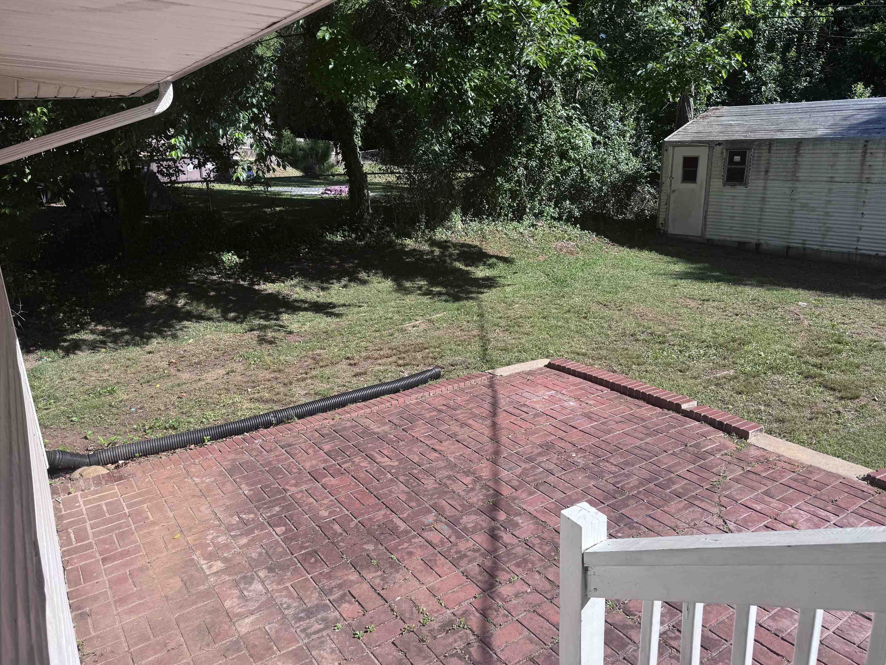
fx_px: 640
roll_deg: +2.7
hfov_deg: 69.4
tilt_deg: -16.9
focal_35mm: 25
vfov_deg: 54.9
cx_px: 445
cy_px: 341
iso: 80
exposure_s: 1/2833
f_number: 1.78
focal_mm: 6.76
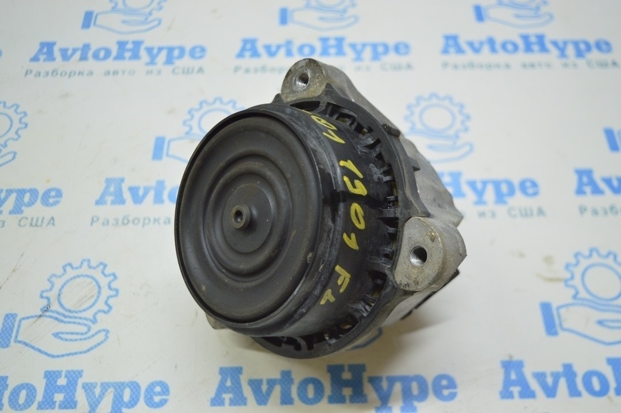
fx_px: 620
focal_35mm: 36
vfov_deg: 36.8
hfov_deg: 53.2
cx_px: 310
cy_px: 206
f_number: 4
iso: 400
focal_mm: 24
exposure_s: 1/40
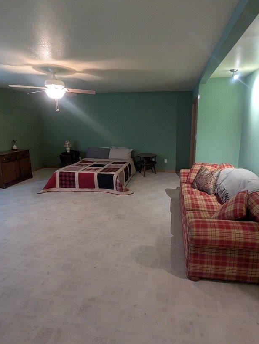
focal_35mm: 20
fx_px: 199
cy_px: 163
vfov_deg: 81.6
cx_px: 145
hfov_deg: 65.9
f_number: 2.2
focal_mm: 2.35
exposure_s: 1/40
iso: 398
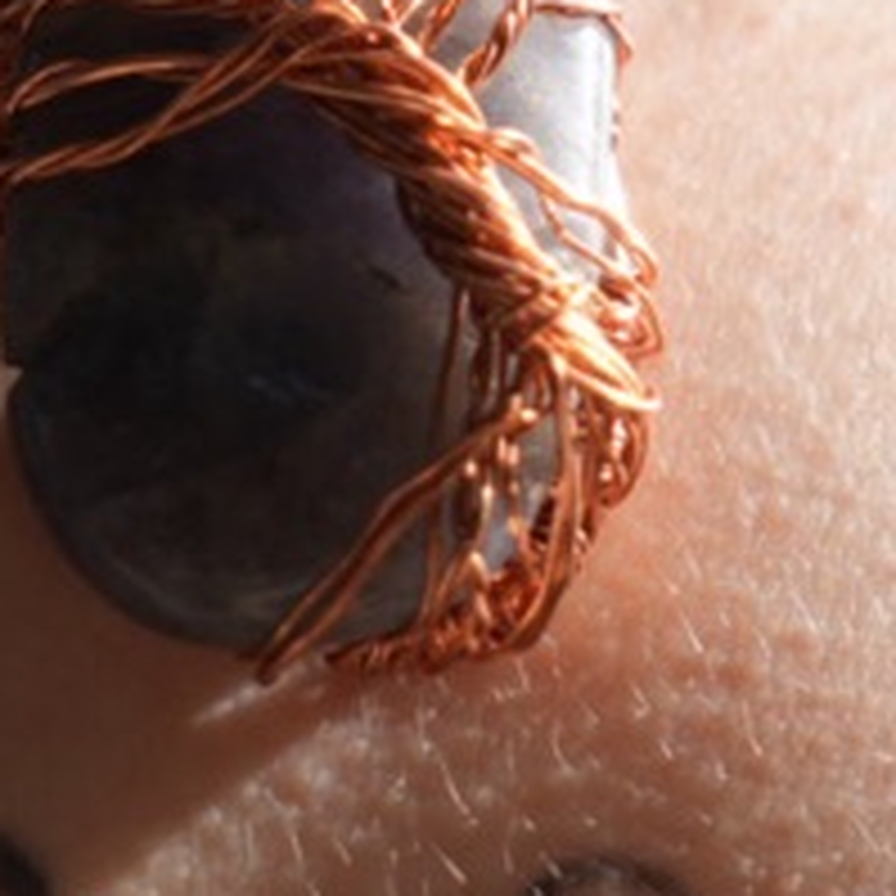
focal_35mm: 258
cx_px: 383
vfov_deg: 6.7
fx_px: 7556
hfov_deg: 6.8
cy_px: -270
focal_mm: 50.2
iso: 100
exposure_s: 1/250
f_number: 4.5
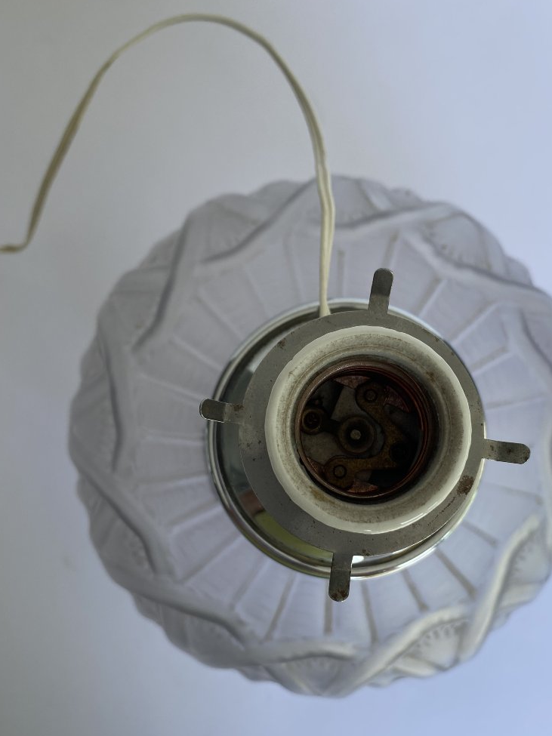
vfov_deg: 56.6
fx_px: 681
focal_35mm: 32
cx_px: 307
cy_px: 419
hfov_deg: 44.1
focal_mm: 4.25
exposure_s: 1/156
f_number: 1.8
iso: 32
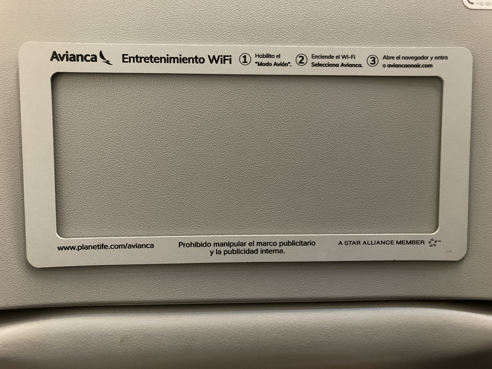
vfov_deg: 49.7
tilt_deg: +18.5
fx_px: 398
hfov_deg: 63.4
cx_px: 246
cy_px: 184
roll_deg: +1.1
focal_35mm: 28
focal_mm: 3.99
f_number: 1.8
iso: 640
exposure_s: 1/28
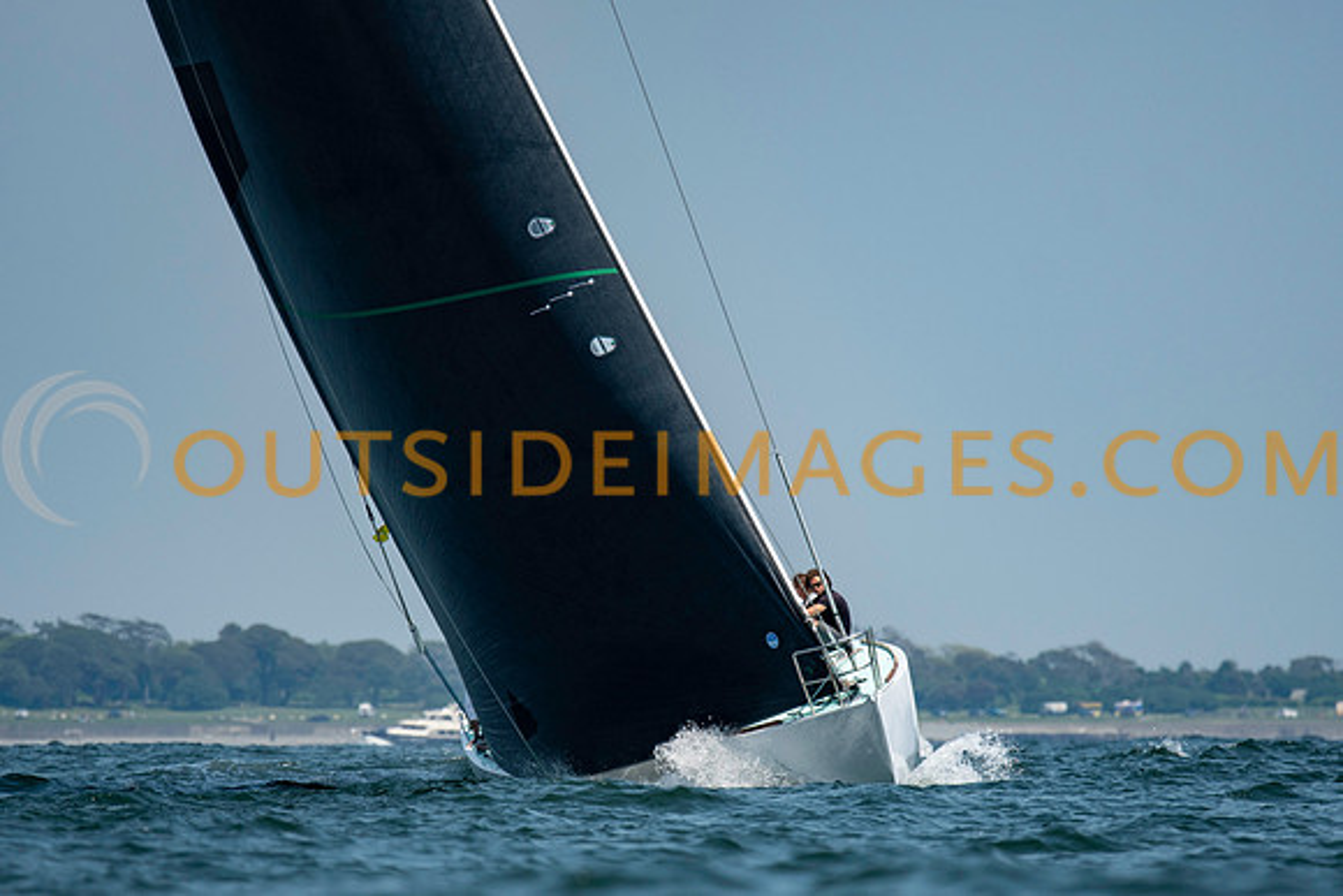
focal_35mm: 544
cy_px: 538
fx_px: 20285
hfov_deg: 3.8
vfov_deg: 2.5
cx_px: 671
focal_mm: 300
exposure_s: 1/3200
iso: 200
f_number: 4
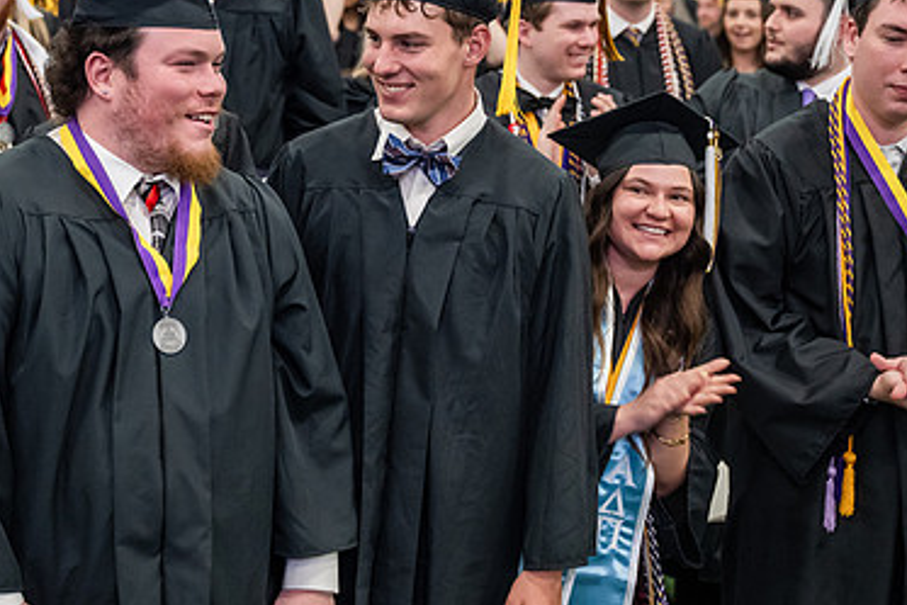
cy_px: 220
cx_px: 333
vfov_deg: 15.7
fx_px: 2193
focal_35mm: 87
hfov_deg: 23.3
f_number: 3.5
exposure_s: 1/200
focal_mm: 56
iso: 4000
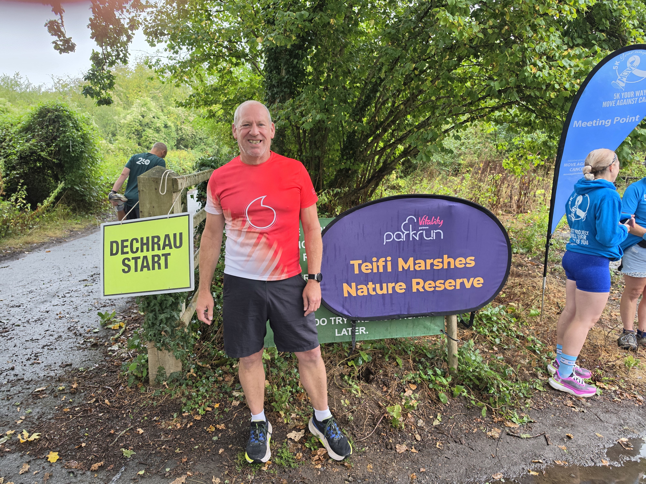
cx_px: 323
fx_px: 429
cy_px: 242
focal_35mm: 23
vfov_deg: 58.9
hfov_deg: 73.9
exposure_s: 1/180
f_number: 1.4
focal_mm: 6.5
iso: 125
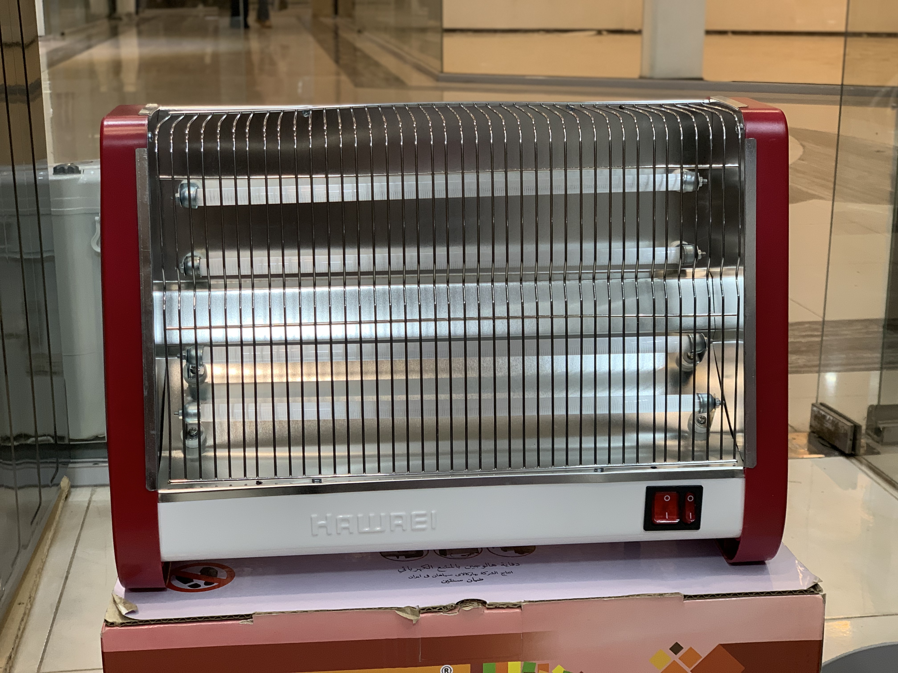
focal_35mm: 52
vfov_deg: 28.0
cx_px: 449
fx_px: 1349
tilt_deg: -14.3
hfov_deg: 36.8
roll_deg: -0.2
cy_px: 336
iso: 100
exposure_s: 1/100
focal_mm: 6
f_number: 2.4
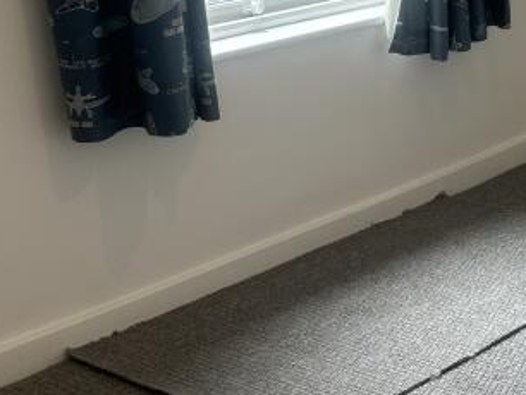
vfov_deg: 16.8
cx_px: 567
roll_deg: +2.0
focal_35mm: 87
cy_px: 40
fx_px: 1323
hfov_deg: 21.4
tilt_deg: -12.7
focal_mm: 5.7
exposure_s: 1/100
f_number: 1.5
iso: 32
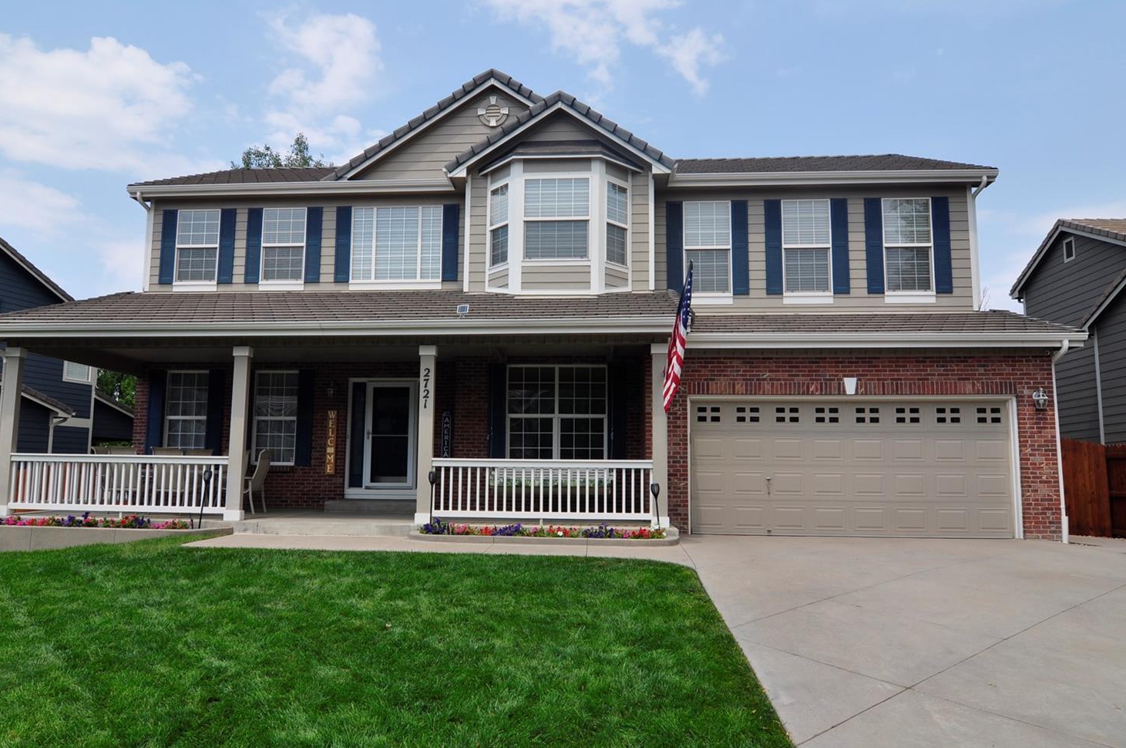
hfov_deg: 76.2
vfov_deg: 54.9
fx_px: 718
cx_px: 546
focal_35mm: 23
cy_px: 396
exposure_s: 1/250
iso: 200
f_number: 10
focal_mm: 14
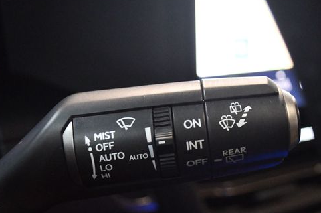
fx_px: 508
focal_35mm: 57
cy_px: 131
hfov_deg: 34.9
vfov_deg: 23.7
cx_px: 195
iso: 8000
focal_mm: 29
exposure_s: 1/60
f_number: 4.5
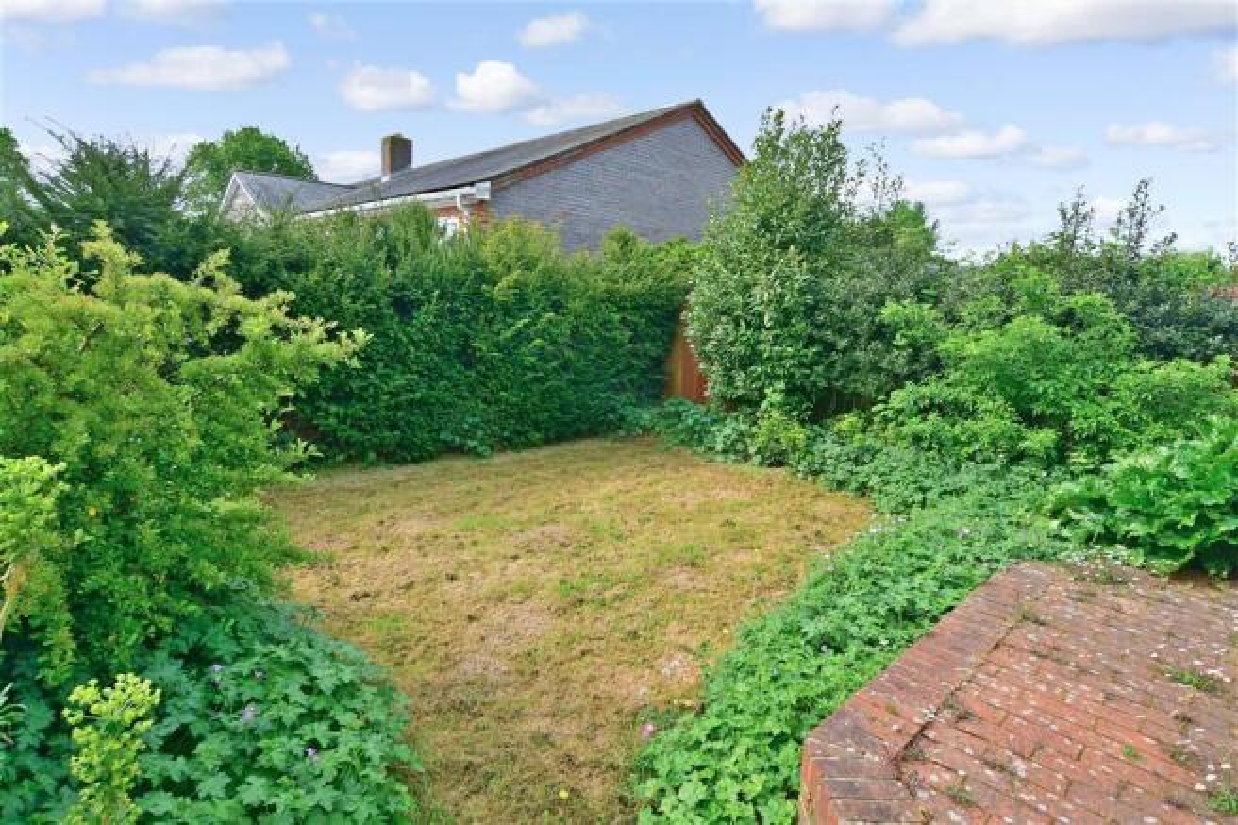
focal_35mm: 19
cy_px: 412
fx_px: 653
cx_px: 619
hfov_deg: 86.9
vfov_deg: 64.5
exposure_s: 1/250
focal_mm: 13
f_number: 8
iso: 160
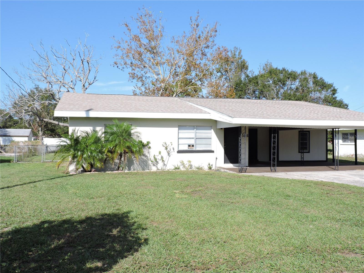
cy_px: 136
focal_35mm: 33
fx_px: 347
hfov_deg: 55.4
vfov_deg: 42.9
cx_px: 182
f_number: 3.2
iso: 100
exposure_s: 1/800
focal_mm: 5.9
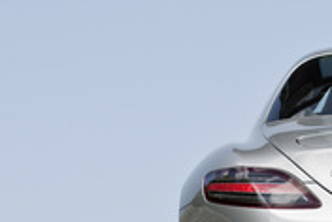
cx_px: 415
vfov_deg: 2.4
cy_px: 98
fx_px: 5339
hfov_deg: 3.6
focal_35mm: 578
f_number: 5
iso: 100
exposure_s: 1/400
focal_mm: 170
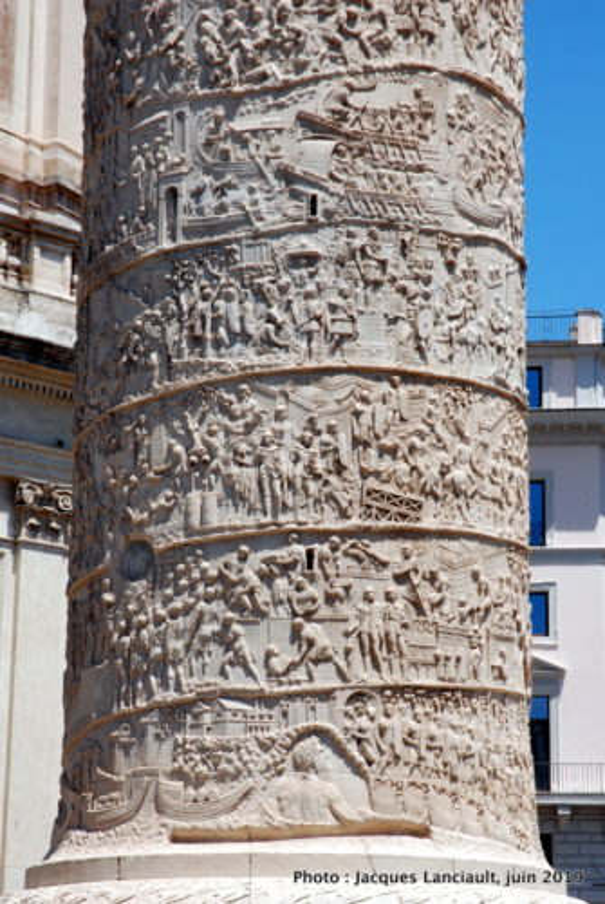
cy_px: 452
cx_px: 302
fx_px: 2261
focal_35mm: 90
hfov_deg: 15.2
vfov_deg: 22.6
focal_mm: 60
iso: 100
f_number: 16
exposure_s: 1/50
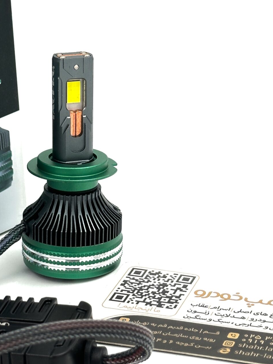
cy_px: 178
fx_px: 1020
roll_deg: +0.1
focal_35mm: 97
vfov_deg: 20.2
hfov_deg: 15.2
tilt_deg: -23.3
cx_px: 76
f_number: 1.78
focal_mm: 6.86
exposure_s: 1/672
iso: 64
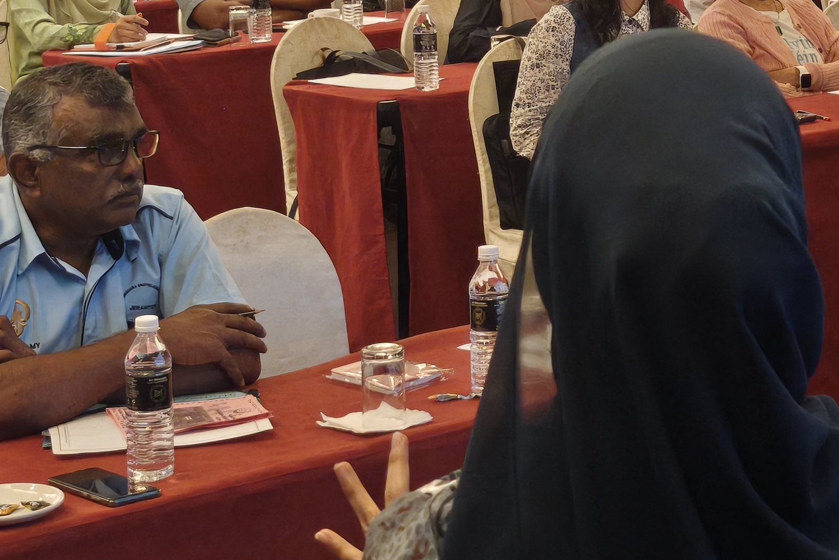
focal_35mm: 121
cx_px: 698
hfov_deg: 16.8
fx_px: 2820
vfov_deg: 11.1
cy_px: -101
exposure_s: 1/50
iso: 400
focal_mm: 6.57
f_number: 1.6
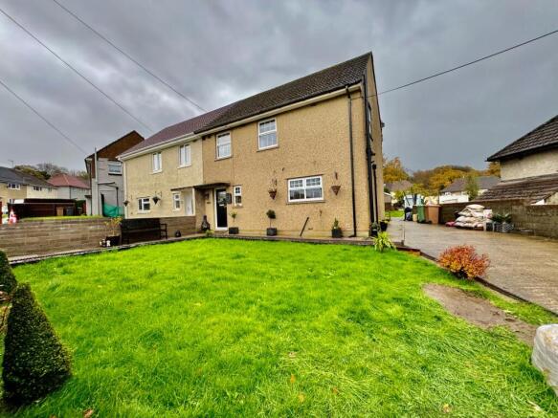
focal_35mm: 14
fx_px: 226
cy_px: 209
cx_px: 279
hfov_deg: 102.1
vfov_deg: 85.7
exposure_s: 1/99
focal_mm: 2.22
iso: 125
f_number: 2.2
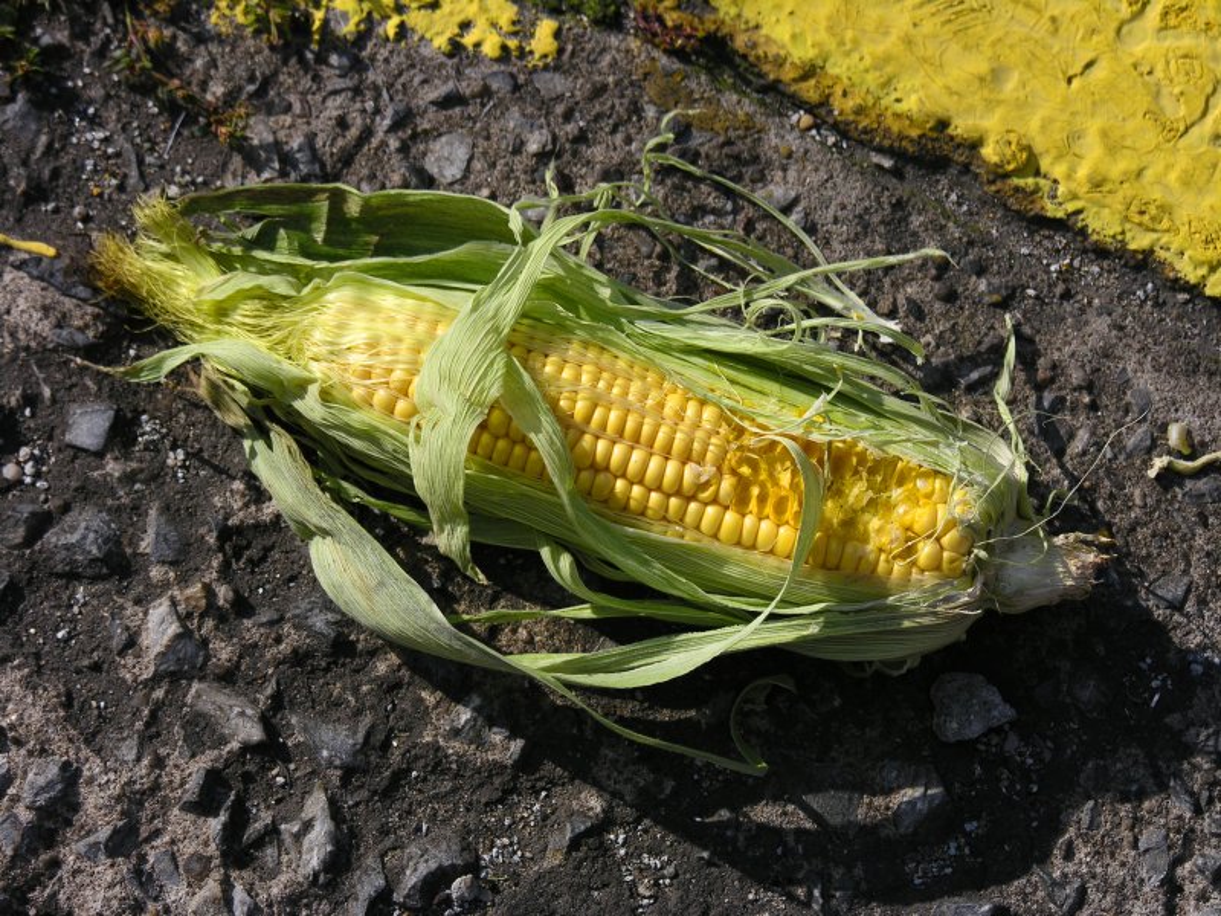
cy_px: 458
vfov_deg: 11.7
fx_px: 4480
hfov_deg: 15.5
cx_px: 610
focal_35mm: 127
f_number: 3.8
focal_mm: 32.4
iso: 50
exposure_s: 1/1000
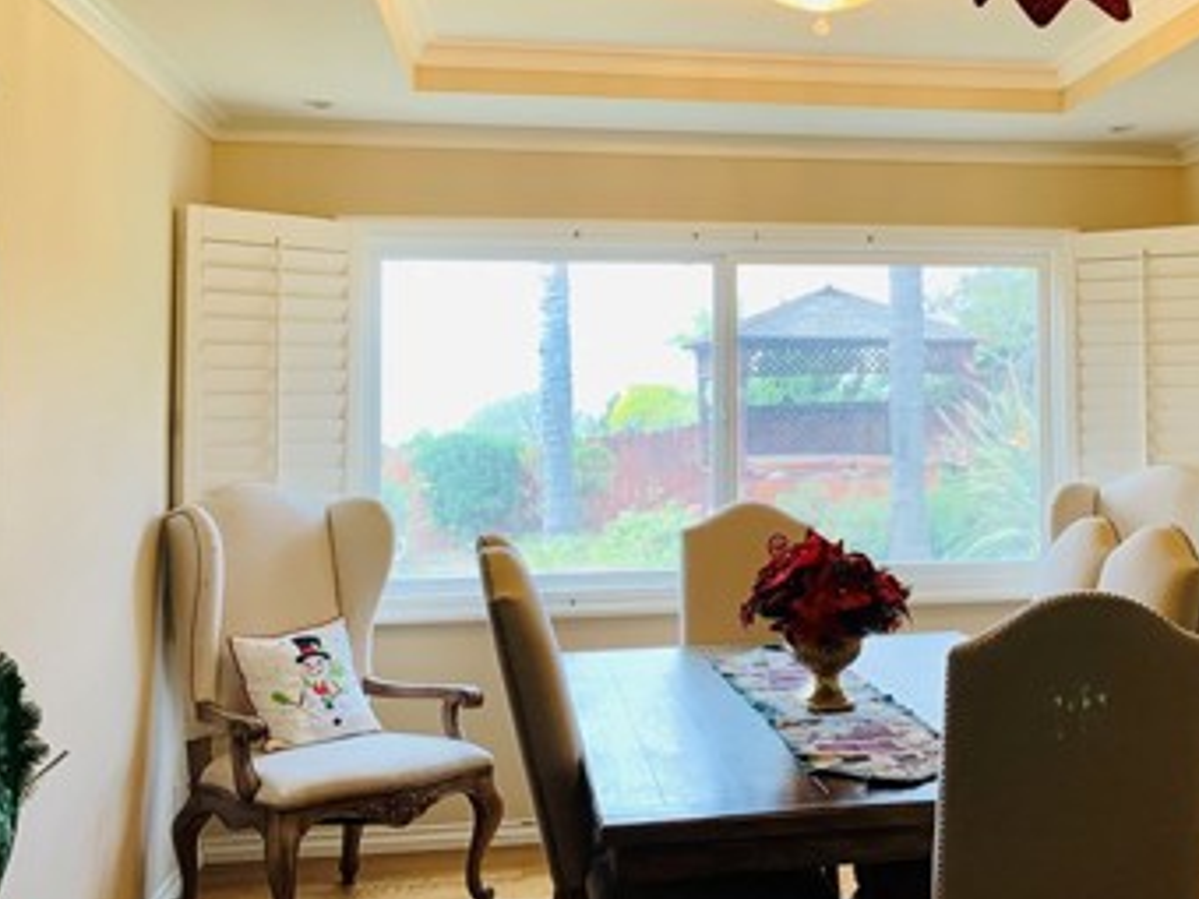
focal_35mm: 49
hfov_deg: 37.6
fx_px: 1697
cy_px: 335
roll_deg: +0.7
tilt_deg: +2.4
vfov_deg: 29.6
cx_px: 945
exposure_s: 1/60
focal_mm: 4.25
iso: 50
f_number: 1.8
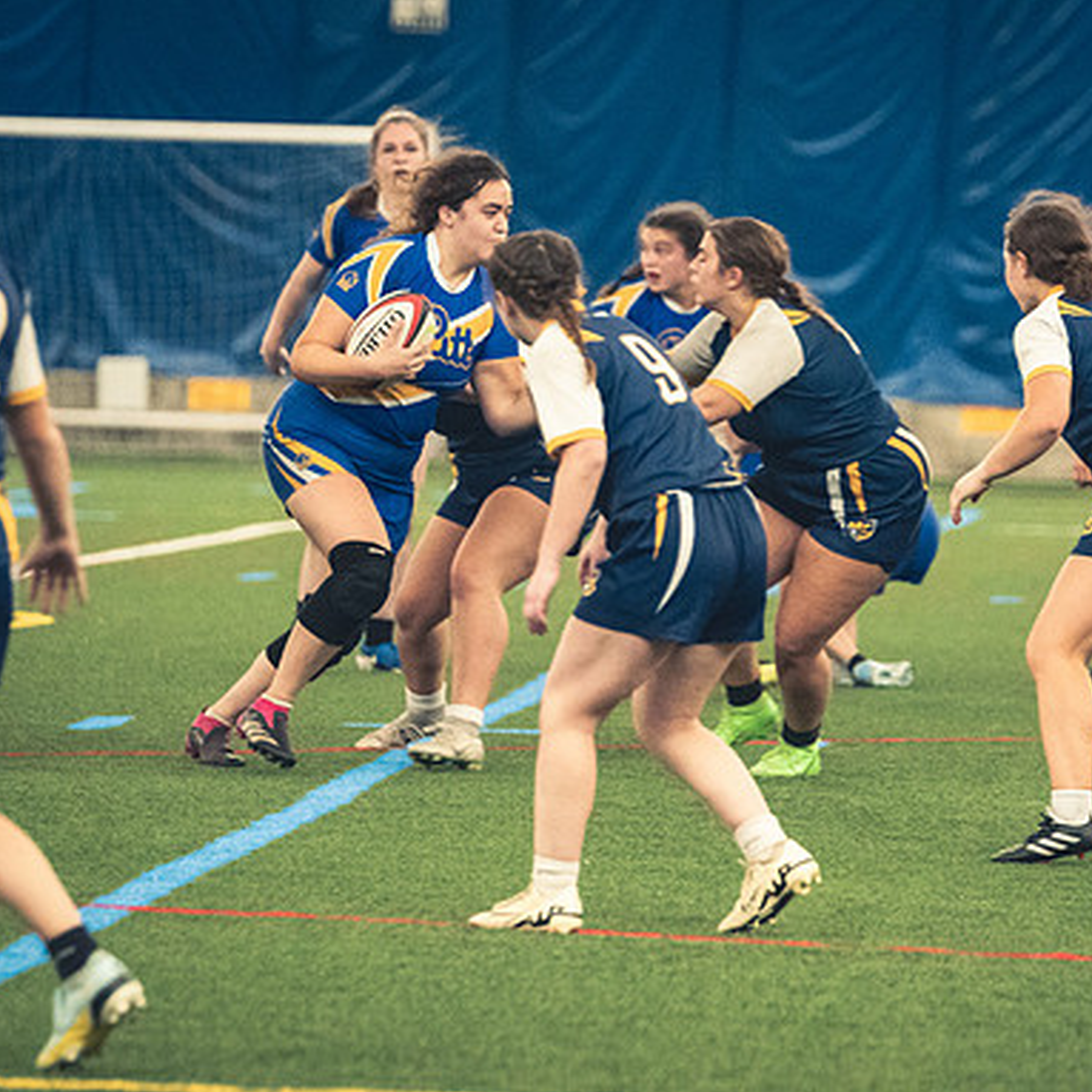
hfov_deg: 5.2
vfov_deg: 5.2
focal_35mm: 337
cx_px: 676
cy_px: 547
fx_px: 12028
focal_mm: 175
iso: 12800
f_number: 2.8
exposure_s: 1/500
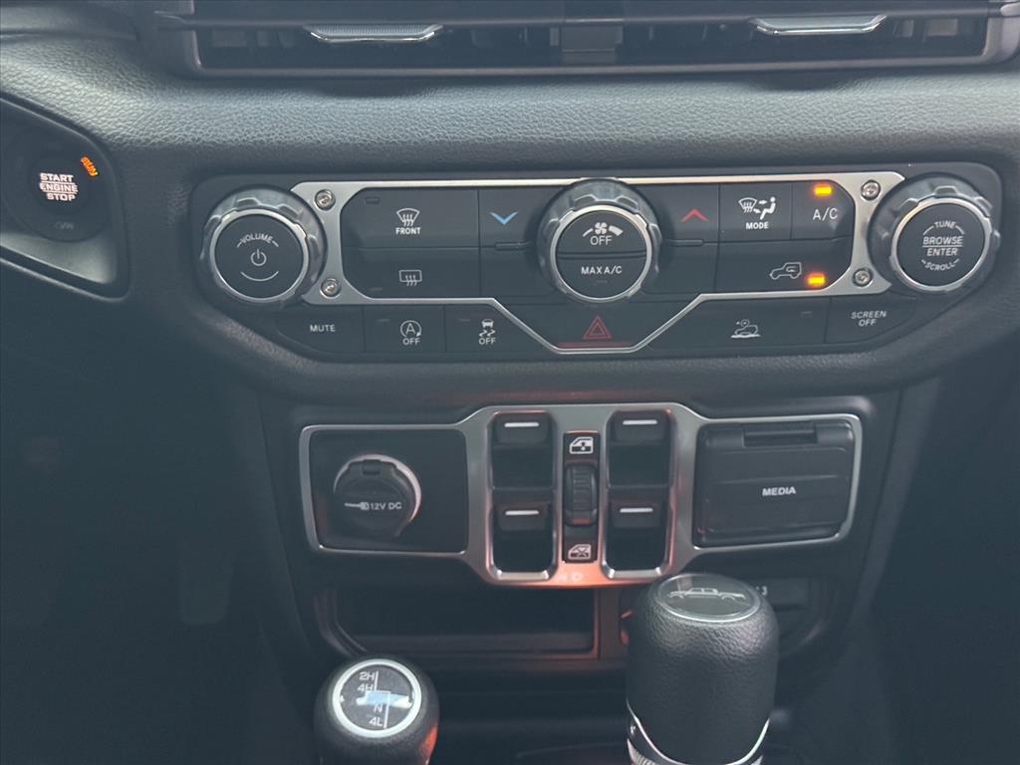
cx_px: 510
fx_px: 1414
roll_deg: -4.0
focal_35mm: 48
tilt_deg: -31.7
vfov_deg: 30.3
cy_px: 382
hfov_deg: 39.7
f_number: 1.78
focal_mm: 6.76
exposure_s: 1/24
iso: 800
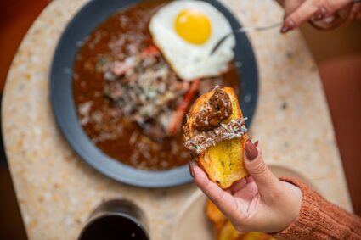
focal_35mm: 70
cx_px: 180
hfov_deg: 28.9
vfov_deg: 19.4
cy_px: 120
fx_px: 702
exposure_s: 1/200
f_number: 2.8
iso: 320
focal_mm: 70
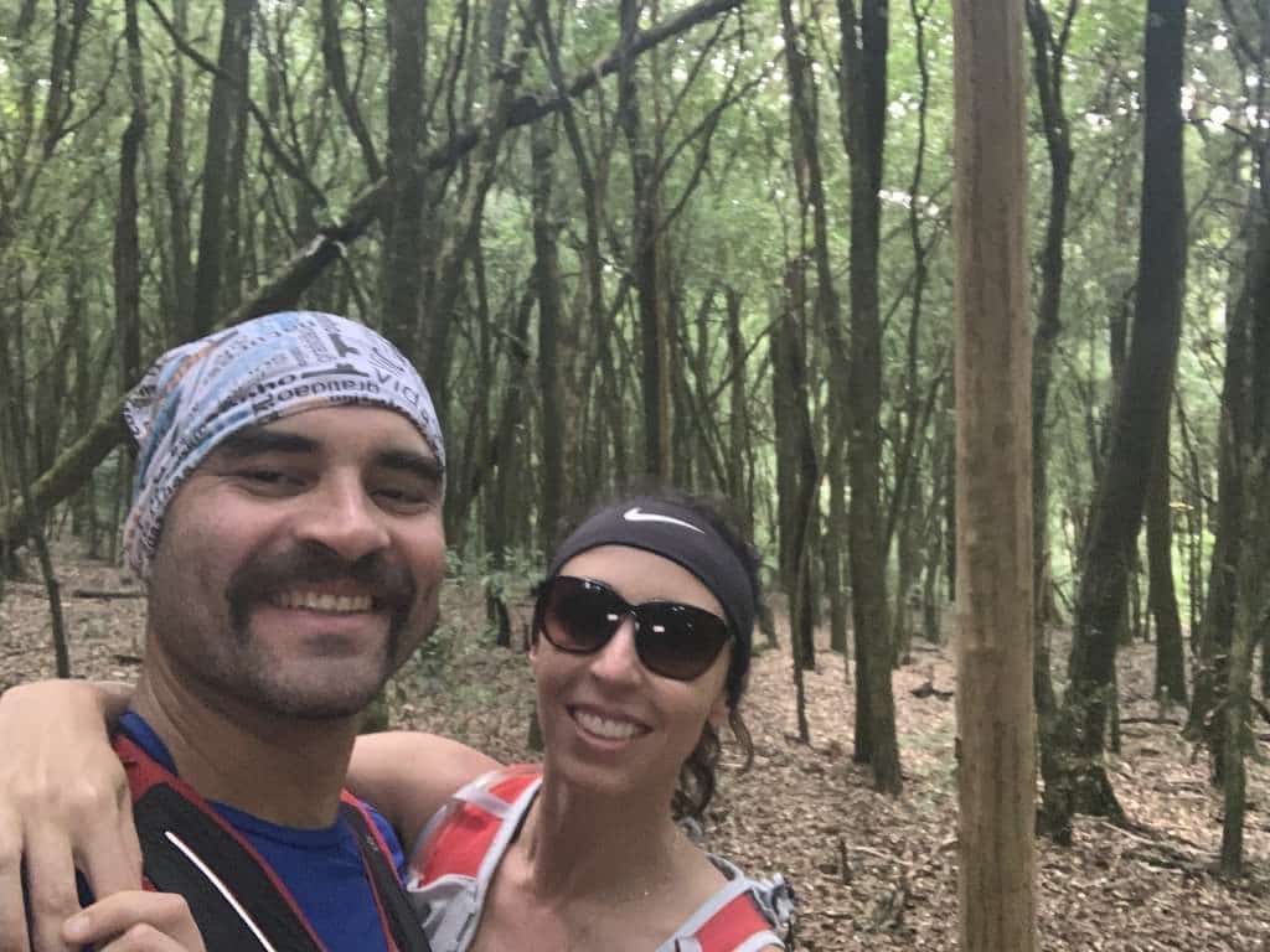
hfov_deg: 56.8
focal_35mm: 32
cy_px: 476
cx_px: 635
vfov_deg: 44.2
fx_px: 1174
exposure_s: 1/30
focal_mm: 2.87
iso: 400
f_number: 2.2
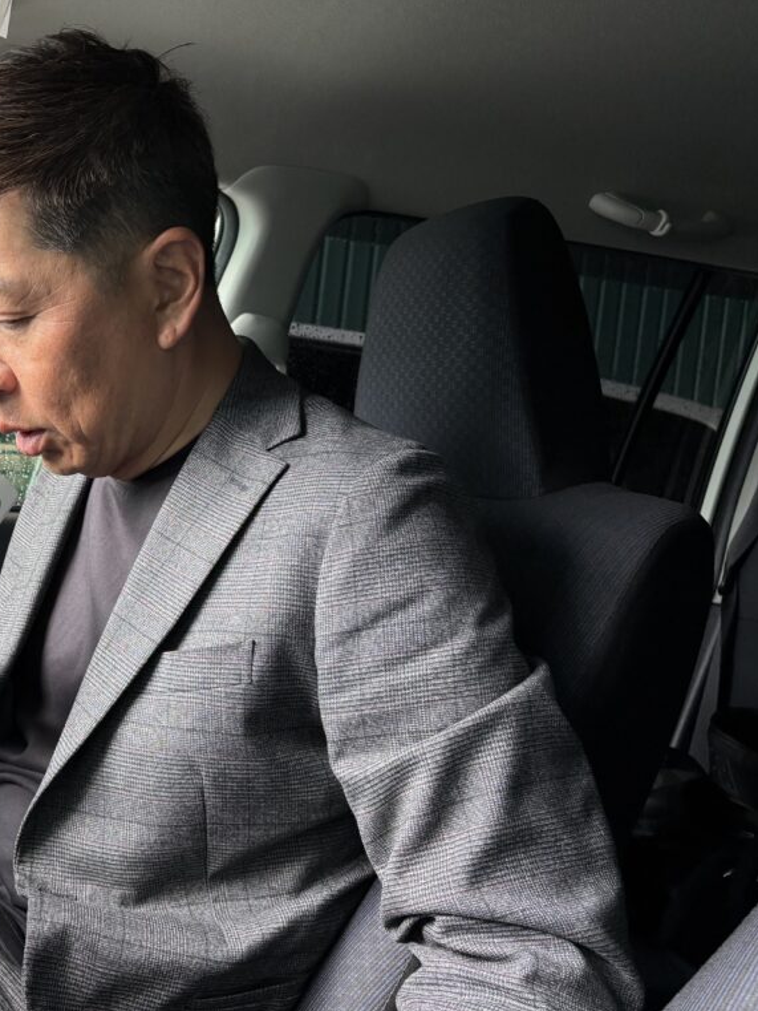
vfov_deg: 52.6
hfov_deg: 38.1
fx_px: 1022
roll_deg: -5.0
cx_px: 85
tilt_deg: -1.1
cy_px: 506
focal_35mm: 35
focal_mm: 5.96
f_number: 1.6
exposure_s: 1/60
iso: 160
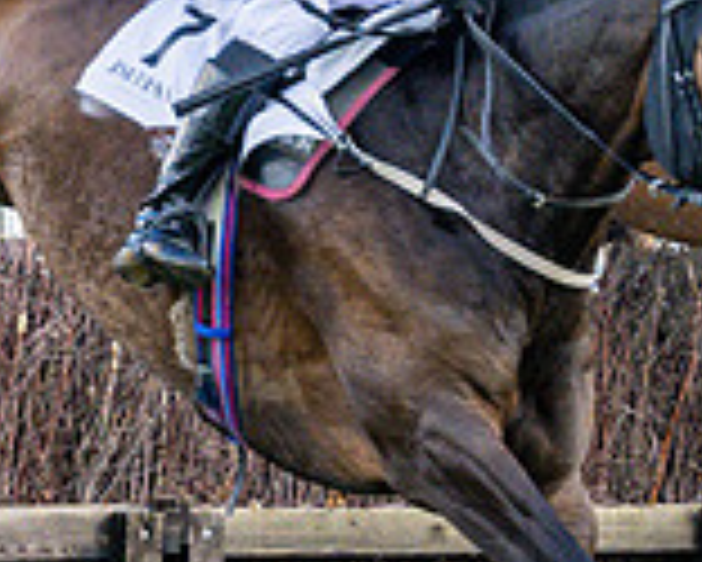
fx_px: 8524
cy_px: -52
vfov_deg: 3.8
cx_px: -407
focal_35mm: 410
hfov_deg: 4.7
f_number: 4
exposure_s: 1/2000
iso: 640
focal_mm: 70
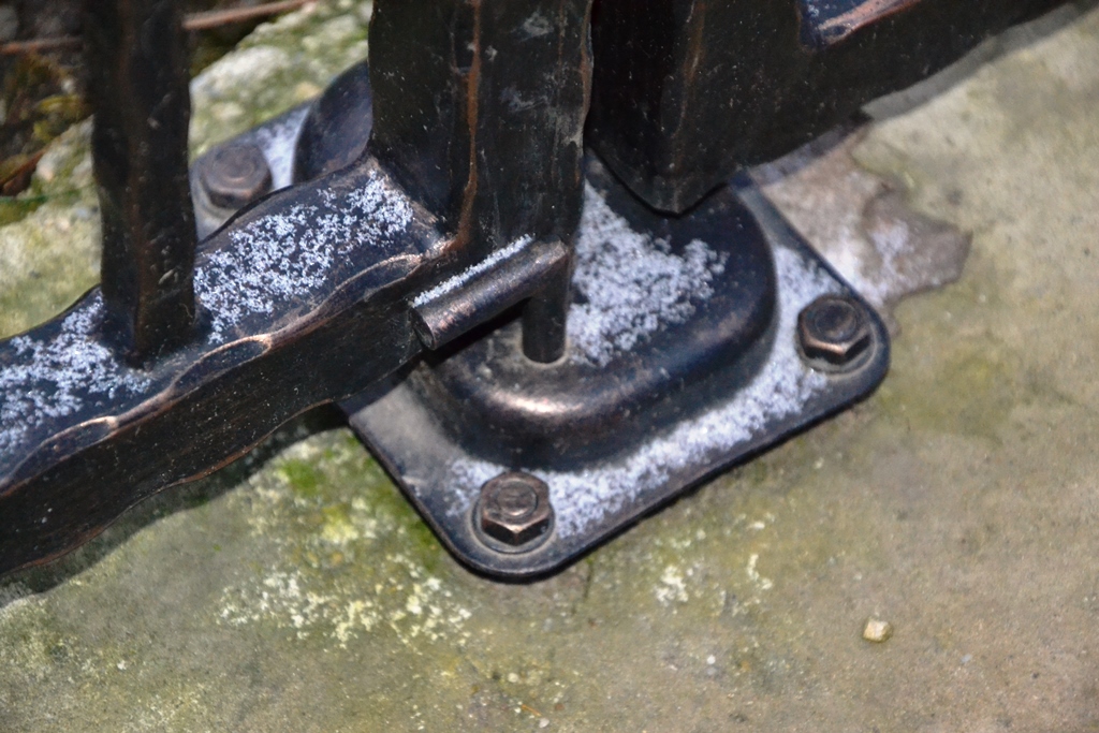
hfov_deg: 13.0
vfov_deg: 8.7
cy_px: 366
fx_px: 4808
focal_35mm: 158
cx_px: 550
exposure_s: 1/60
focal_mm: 105
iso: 3200
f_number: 5.6
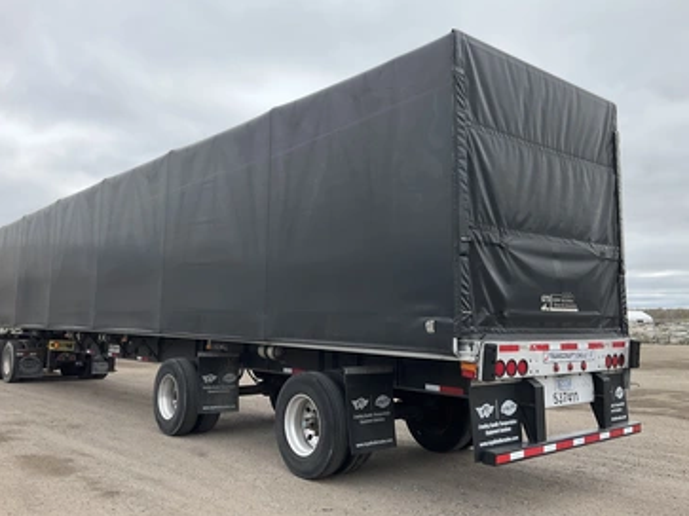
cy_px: 235
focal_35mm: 32
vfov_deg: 44.1
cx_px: 347
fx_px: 637
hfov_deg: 56.8
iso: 25
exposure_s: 1/898
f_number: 1.8
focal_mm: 3
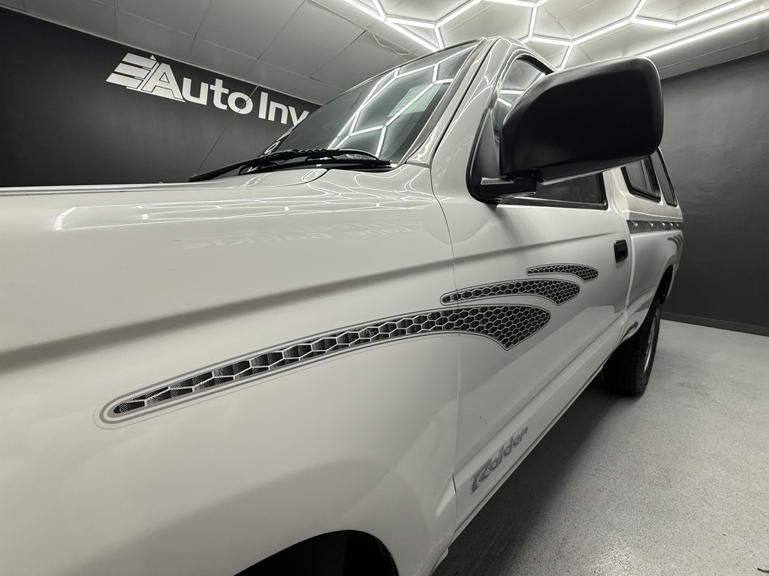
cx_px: 384
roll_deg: +0.0
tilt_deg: -9.4
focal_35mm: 14
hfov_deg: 102.1
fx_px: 311
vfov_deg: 85.7
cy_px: 288
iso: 100
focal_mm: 2.22
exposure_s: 1/100
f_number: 2.2
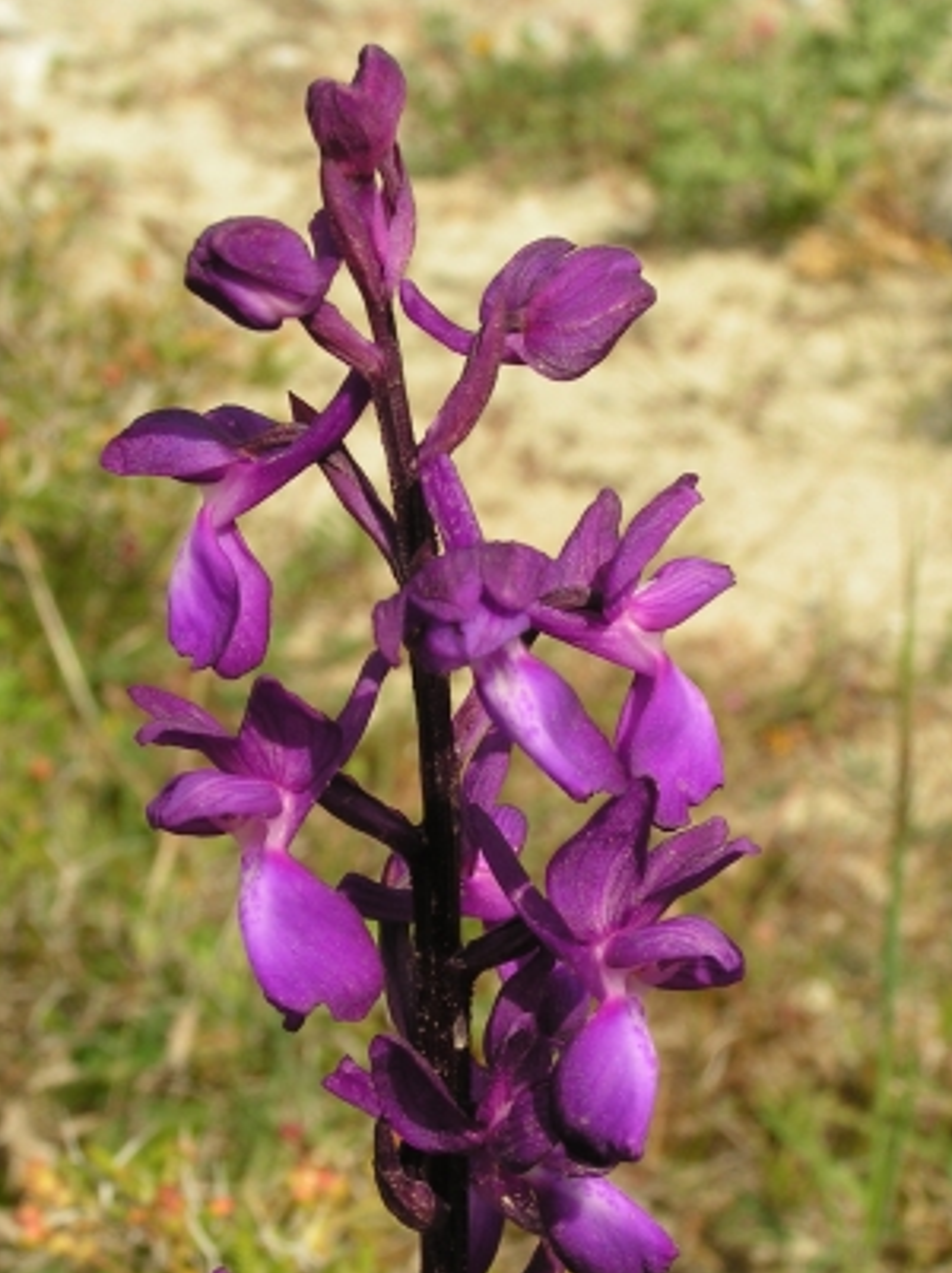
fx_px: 3489
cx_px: 479
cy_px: 787
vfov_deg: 20.6
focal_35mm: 95
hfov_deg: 15.5
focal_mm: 11.1
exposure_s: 1/400
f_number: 5.6
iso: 50
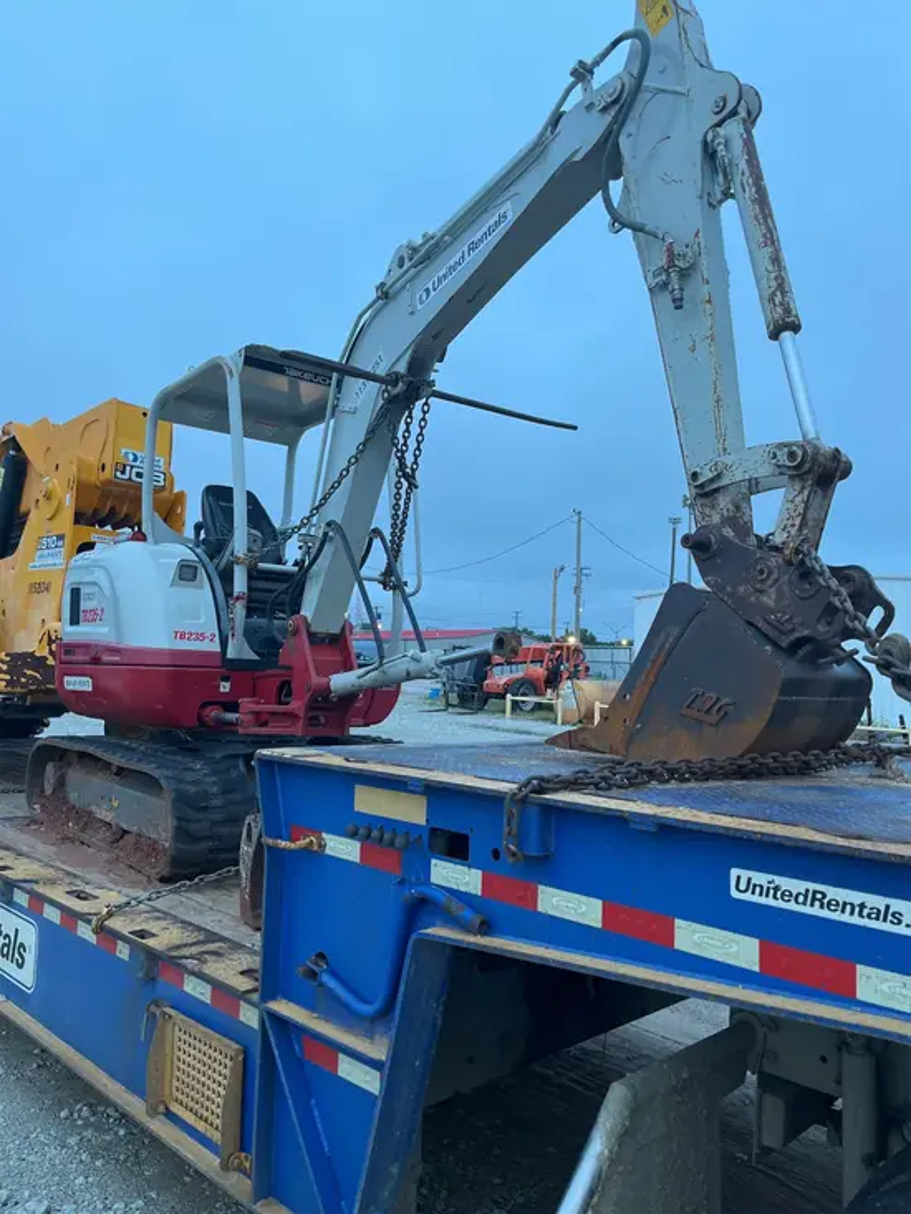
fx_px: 912
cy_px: 607
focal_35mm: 26
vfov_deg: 67.3
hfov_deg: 53.1
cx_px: 456
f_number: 1.6
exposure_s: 1/60
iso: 125
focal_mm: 5.1
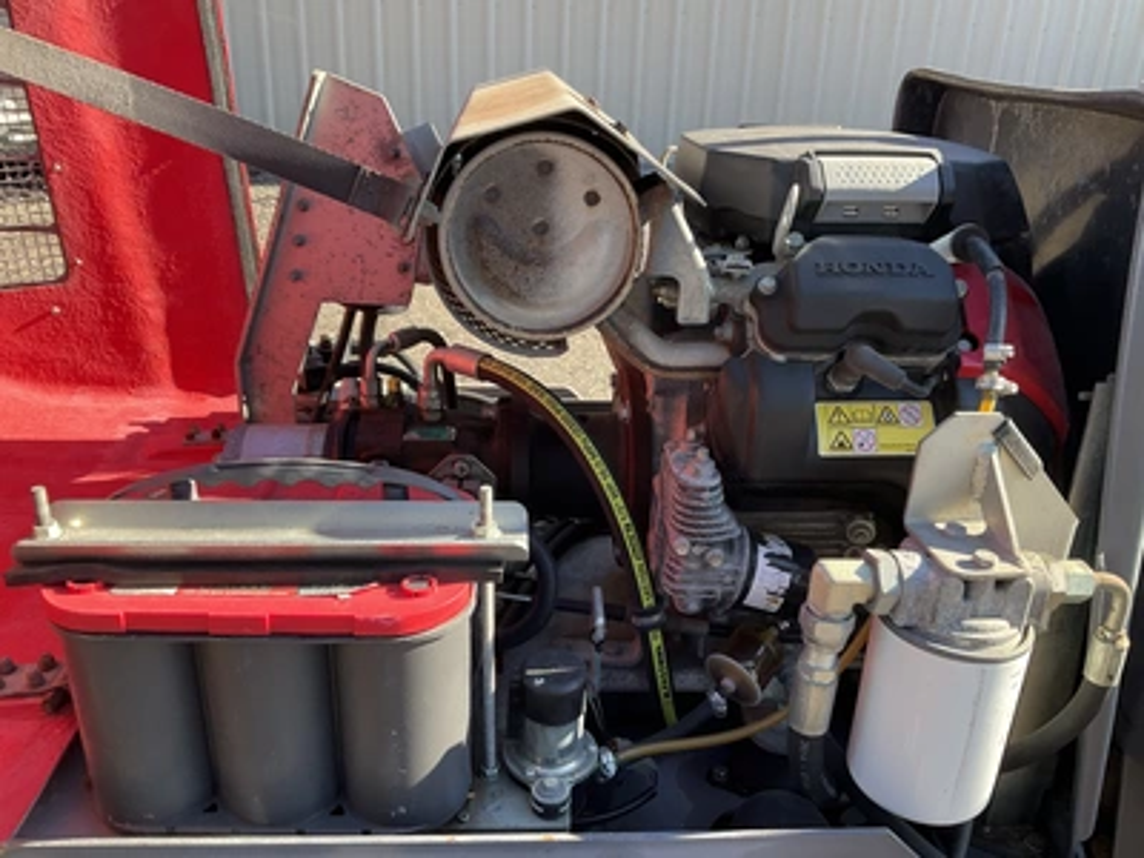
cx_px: 572
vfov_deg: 48.2
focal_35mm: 29
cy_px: 429
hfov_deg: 61.7
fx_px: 958
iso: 20
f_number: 1.8
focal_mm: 3
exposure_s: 1/227
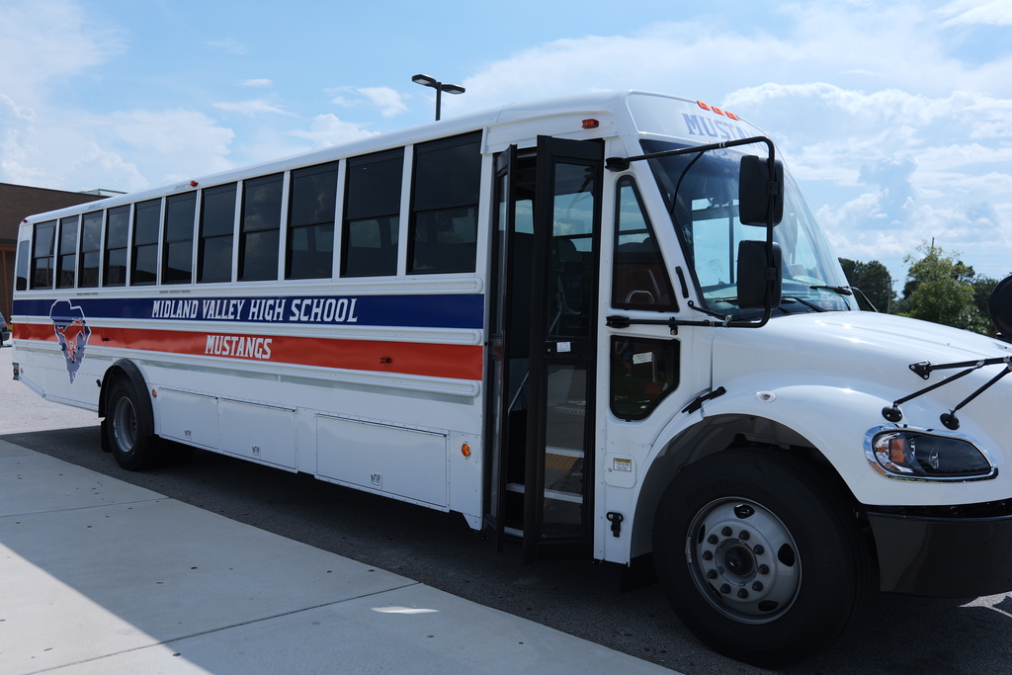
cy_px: 338
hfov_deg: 65.5
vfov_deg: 46.4
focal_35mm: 28
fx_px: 787
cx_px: 506
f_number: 3.8
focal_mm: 24
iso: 100
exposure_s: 1/1600
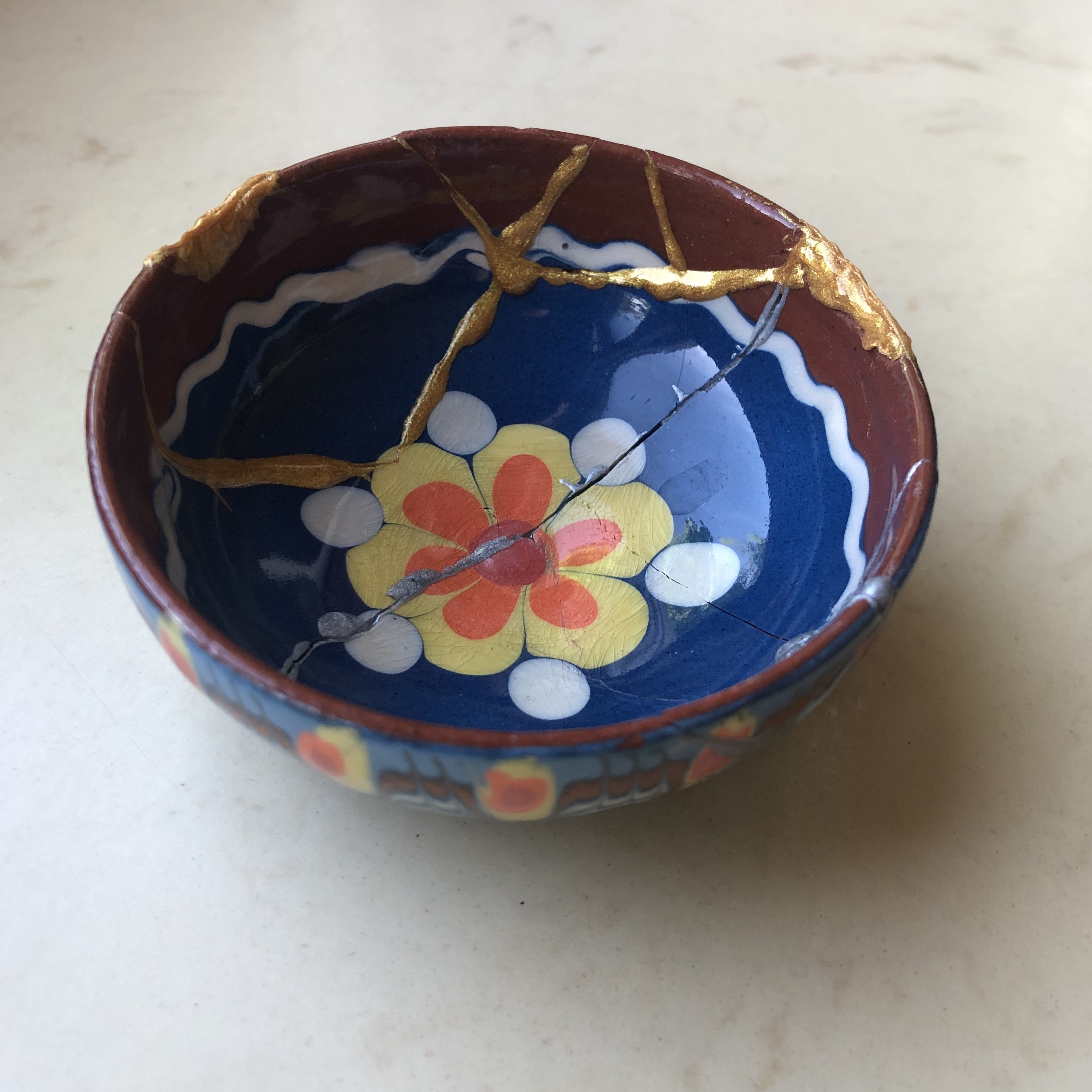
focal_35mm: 34
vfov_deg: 48.3
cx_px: 547
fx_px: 1213
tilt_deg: -46.5
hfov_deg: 48.5
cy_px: 455
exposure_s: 1/30
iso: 32
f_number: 1.8
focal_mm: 4
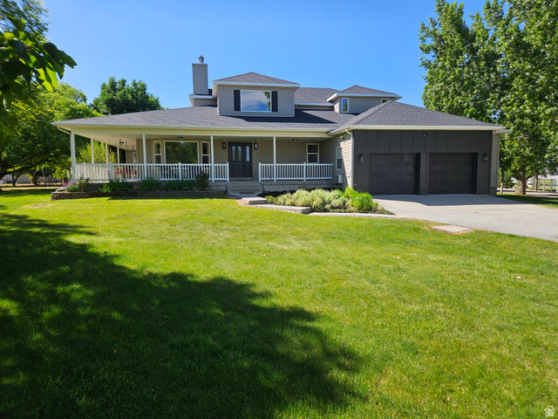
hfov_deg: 73.9
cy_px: 210
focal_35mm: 23
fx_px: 371
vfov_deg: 58.9
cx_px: 279
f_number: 1.8
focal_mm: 5.4
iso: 25
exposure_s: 1/1350
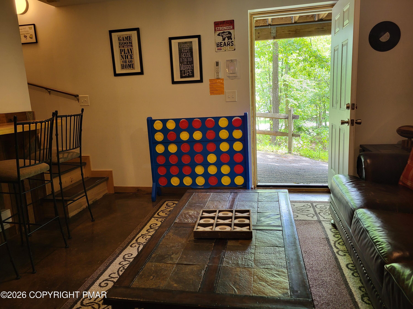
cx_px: 206
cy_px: 154
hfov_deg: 67.3
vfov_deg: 53.1
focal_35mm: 26
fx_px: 310
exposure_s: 1/60
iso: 200
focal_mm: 5.4
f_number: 1.8
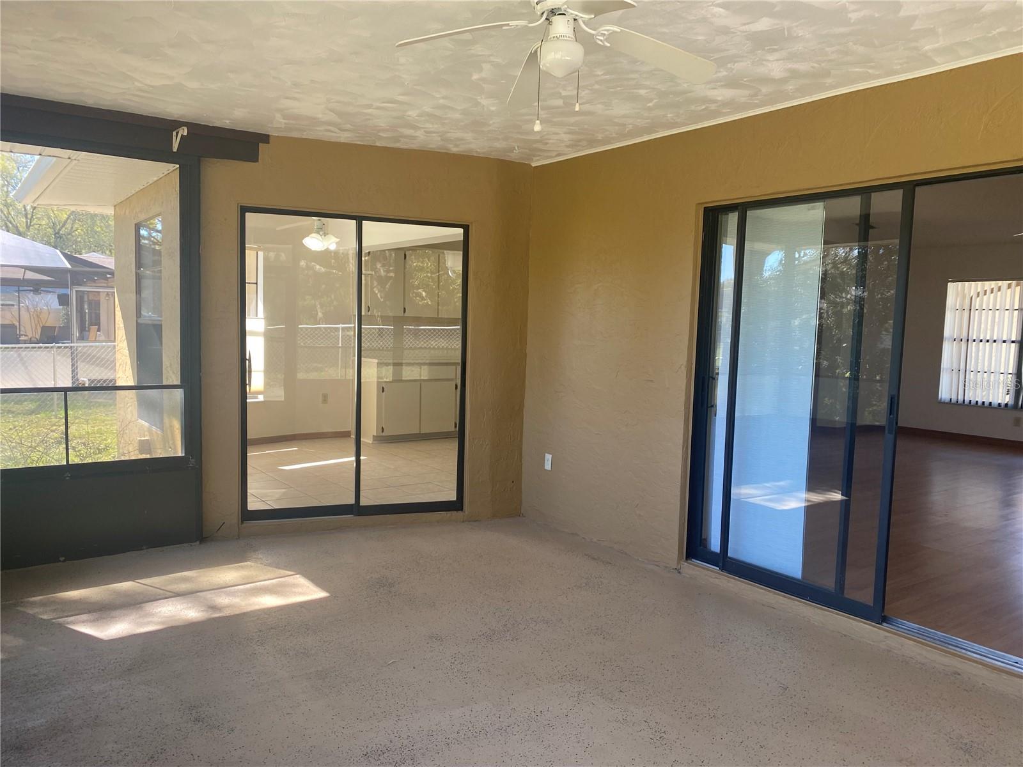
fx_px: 768
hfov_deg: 67.3
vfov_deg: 53.1
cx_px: 512
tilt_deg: -5.2
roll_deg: -2.1
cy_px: 384
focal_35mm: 26
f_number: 1.8
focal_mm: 4.25
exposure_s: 1/122
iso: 50
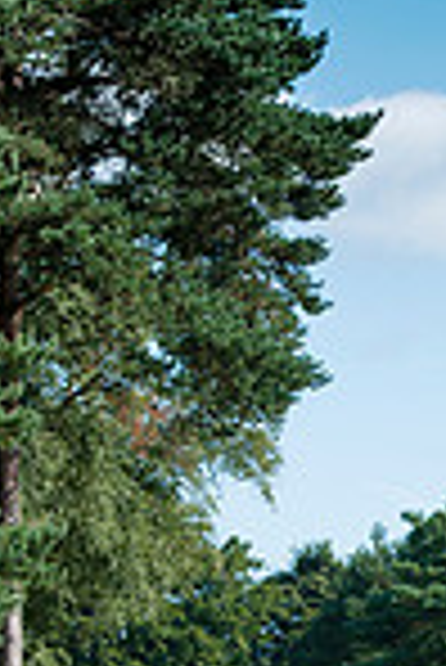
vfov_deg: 5.1
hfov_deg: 3.4
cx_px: 1113
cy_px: 554
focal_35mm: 400
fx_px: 7415
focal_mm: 102
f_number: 5.6
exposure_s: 1/1000
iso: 200
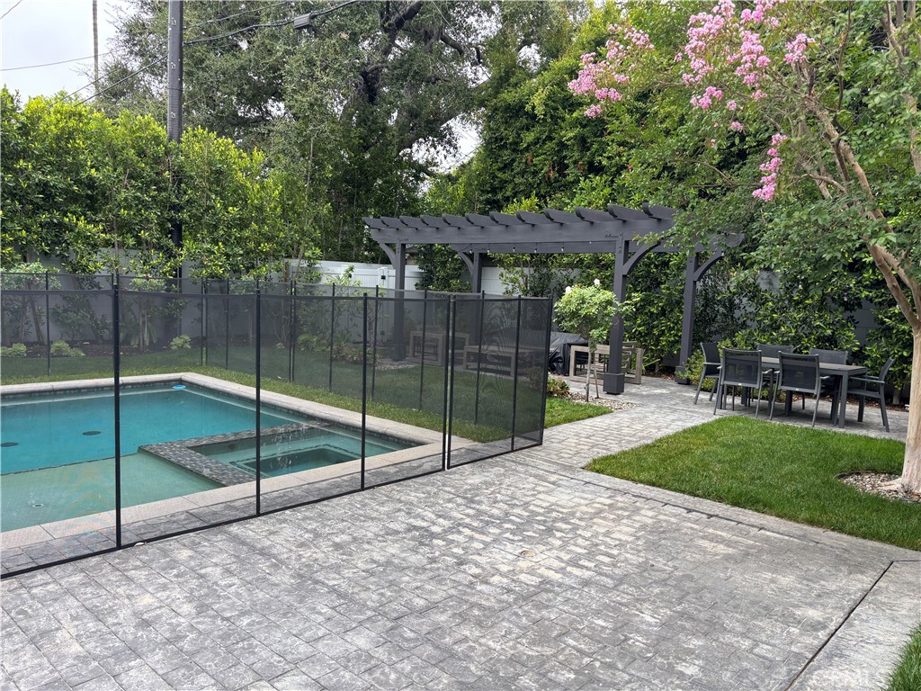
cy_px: 346
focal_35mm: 26
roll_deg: -2.4
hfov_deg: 67.3
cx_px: 460
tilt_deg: -7.5
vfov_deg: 53.1
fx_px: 692
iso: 40
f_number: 1.6
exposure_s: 1/169
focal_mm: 5.96
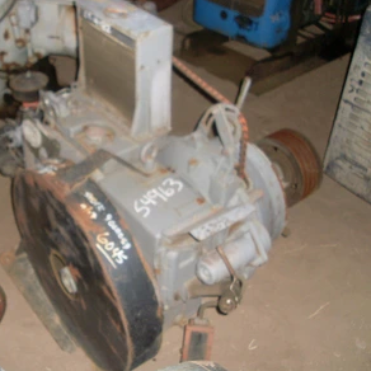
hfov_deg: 36.6
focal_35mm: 46
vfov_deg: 36.8
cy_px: 186
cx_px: 147
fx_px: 558
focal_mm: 6.3
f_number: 3
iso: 120
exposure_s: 1/45
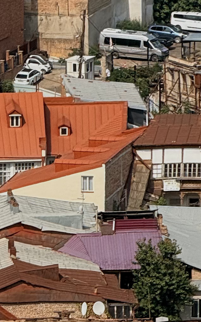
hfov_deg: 2.6
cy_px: 240
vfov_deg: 4.2
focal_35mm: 504
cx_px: -190
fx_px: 4419
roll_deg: +0.8
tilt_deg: -12.4
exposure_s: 1/1613
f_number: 2.8
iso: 50
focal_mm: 15.66
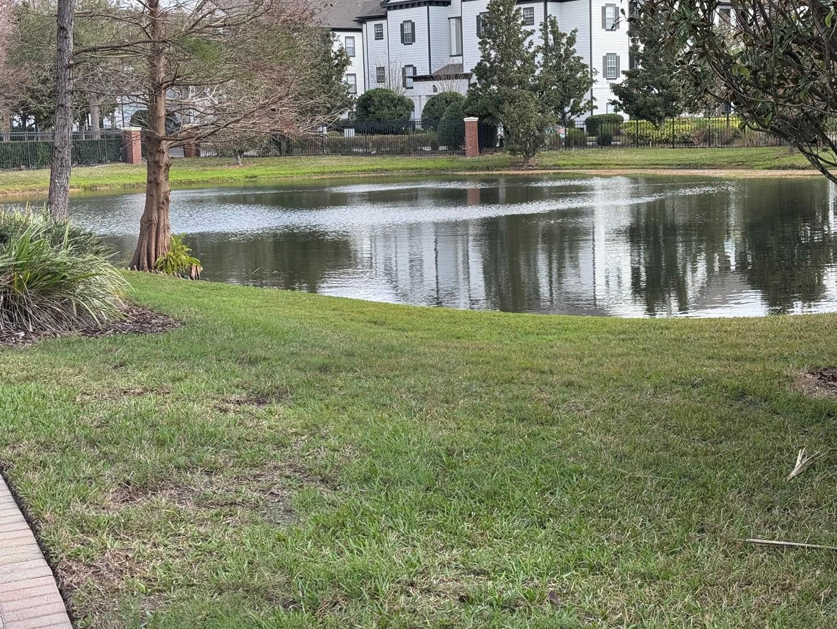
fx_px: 1354
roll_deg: +1.5
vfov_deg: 26.1
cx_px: 456
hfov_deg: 34.3
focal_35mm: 56
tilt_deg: -8.3
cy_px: 286
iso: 64
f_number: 1.78
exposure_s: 1/756
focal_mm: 6.76
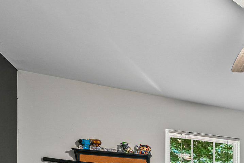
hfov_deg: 34.5
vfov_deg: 28.4
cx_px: 316
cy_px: 203
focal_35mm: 40
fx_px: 271
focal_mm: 14
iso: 400
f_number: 8
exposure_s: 1/2
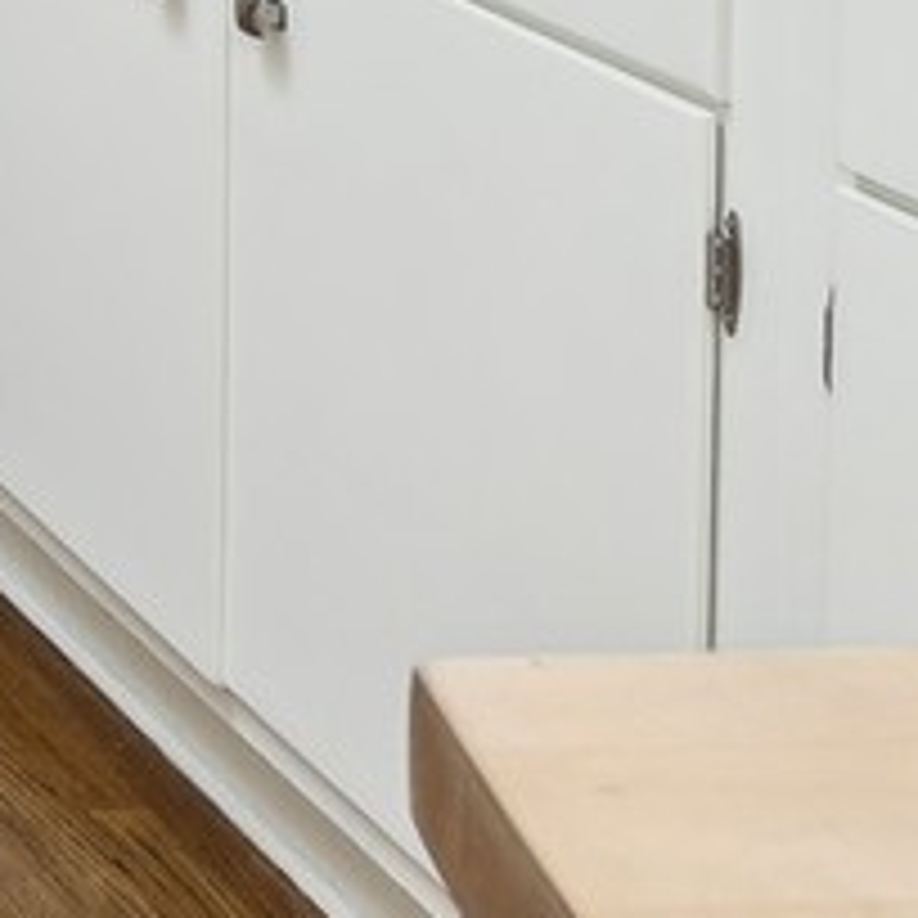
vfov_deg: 16.5
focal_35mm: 81
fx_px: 2430
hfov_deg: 13.5
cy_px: -900
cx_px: -1444
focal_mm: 12
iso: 100
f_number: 10
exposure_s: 1/4
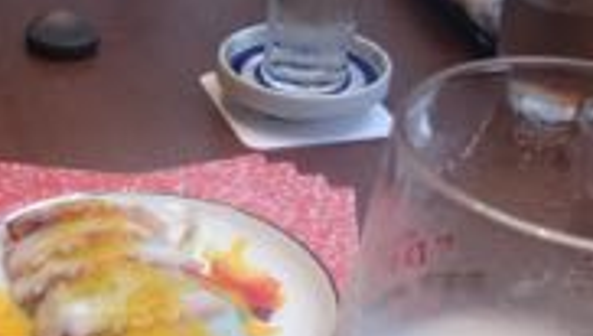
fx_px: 1087
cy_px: 419
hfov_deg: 29.9
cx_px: 124
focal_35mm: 69
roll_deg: -1.9
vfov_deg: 16.7
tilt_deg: -41.5
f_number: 2.4
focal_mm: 4.12
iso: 50
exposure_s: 1/60
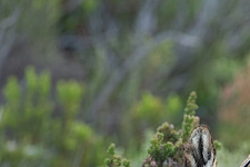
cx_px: 256
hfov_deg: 1.3
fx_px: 10756
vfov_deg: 0.9
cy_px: 185
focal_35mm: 1549
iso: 2000
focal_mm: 600
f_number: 6.3
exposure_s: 1/160
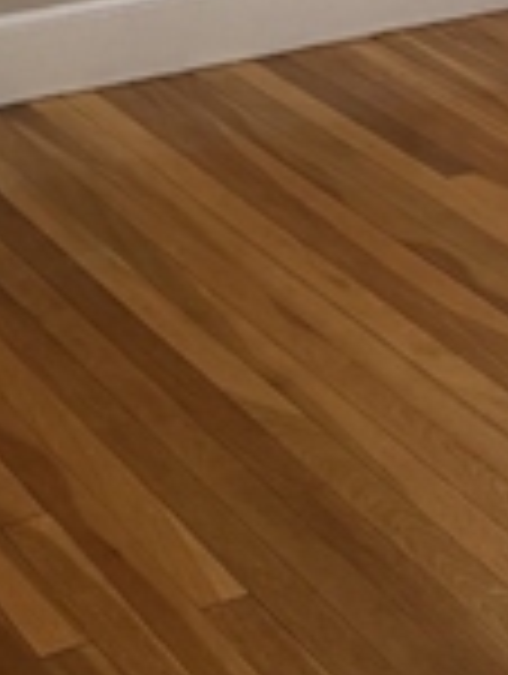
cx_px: 917
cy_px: -158
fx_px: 2595
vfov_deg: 14.3
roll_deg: +1.4
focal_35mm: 133
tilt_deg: -11.8
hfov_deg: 10.5
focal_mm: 5.96
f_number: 1.6
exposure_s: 1/239
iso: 100
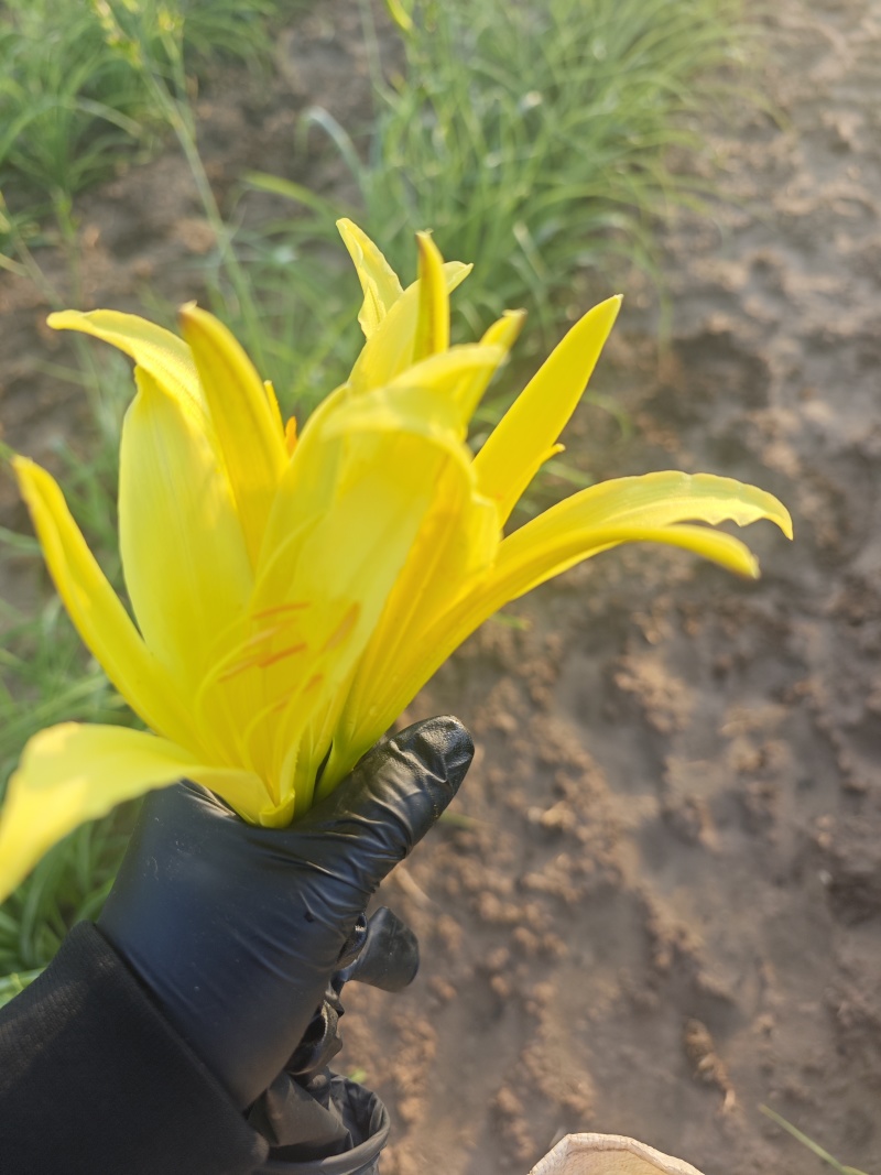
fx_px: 781
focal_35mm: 23
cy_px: 588
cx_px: 440
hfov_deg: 58.9
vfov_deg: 73.9
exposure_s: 1/241
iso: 50
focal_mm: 8.7
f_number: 1.9
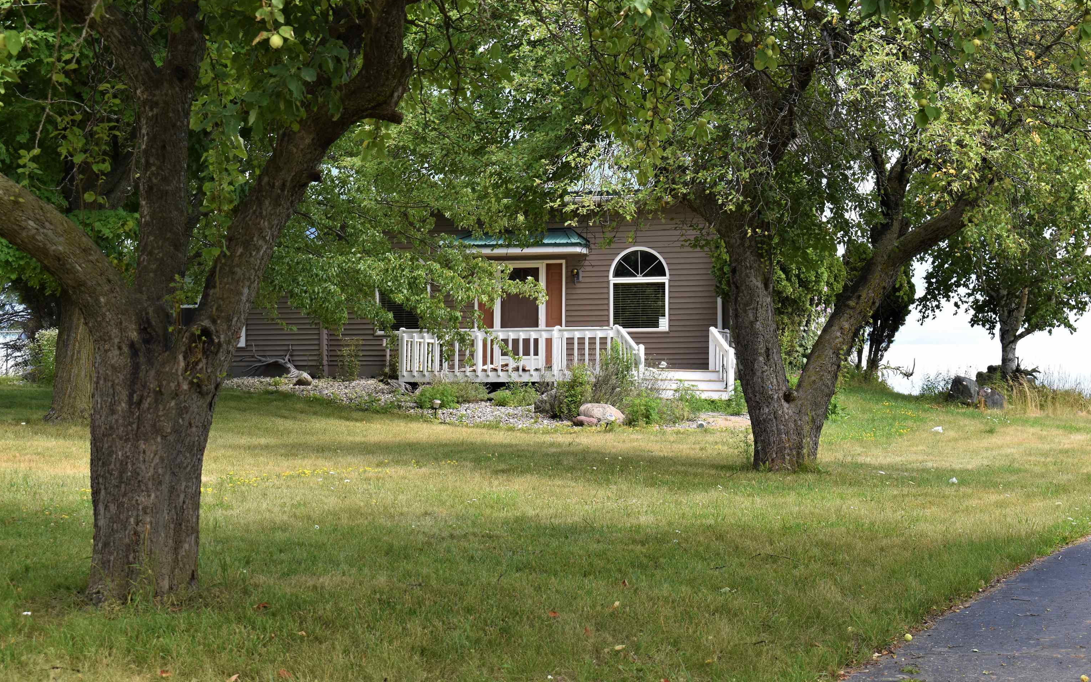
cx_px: 549
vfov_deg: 17.6
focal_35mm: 74
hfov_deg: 27.8
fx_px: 2200
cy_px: 350
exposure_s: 1/250
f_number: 8
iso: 200
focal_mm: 48
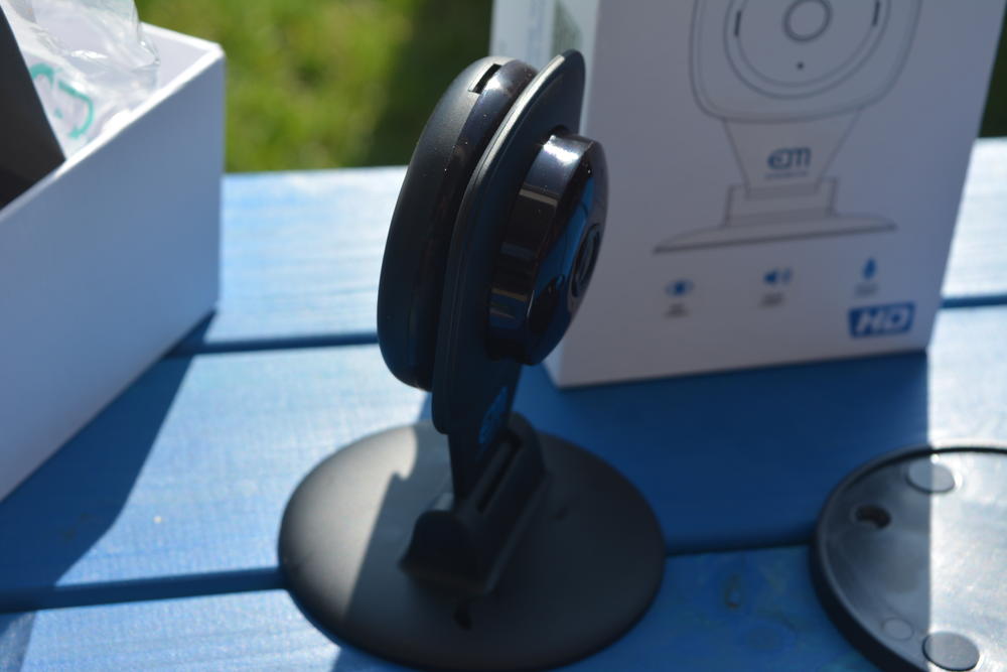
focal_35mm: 82
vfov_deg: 16.6
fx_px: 2308
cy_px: 336
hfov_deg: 24.6
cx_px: 504
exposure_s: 1/250
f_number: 8
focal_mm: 55
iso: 140
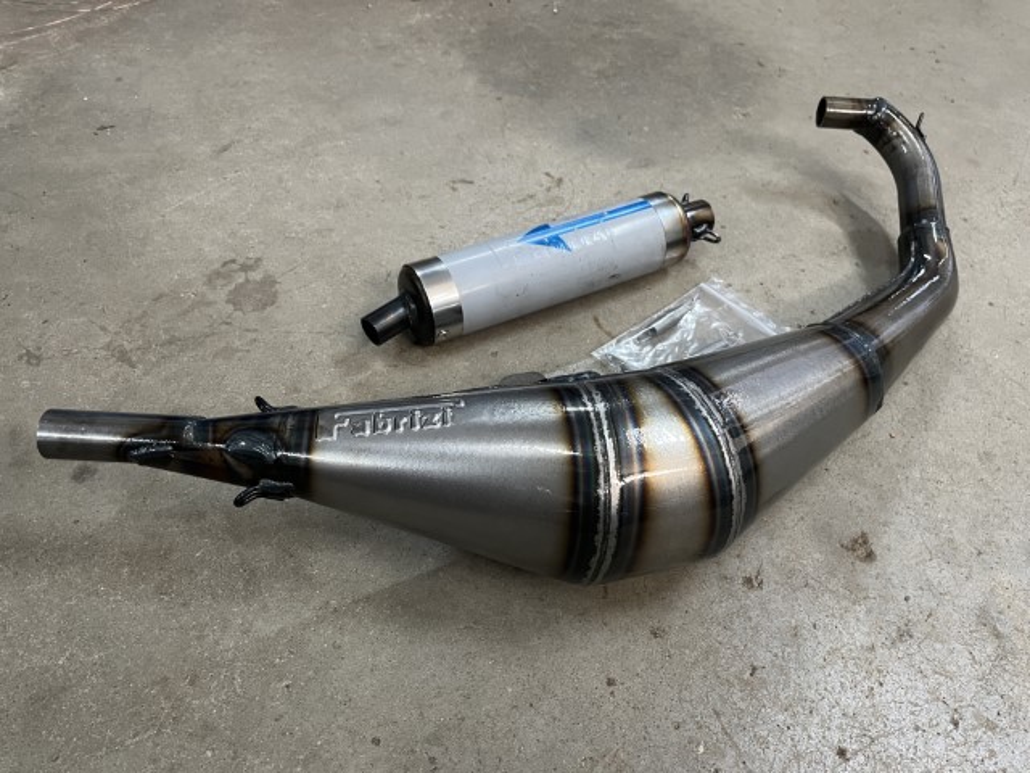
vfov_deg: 53.1
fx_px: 774
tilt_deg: -48.0
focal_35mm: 26
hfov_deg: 67.3
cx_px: 515
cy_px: 386
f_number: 1.6
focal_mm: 5.1
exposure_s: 1/50
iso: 250
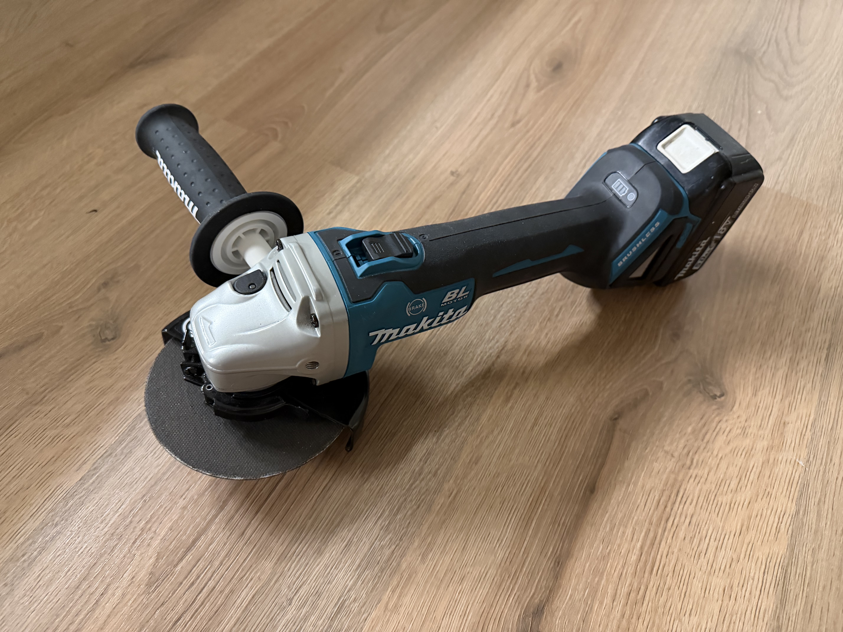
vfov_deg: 56.8
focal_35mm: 24
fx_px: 584
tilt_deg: -54.6
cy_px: 316
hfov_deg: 71.6
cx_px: 422
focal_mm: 6.76
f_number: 1.78
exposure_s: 1/33
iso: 800
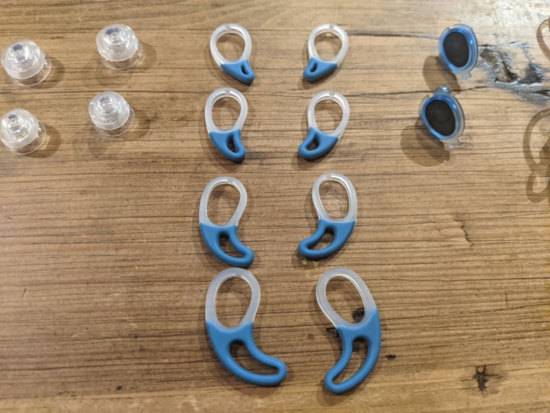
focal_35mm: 27
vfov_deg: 51.4
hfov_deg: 65.3
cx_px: 275
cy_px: 206
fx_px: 429
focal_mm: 4.44
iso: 496
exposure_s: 1/40
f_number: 1.8
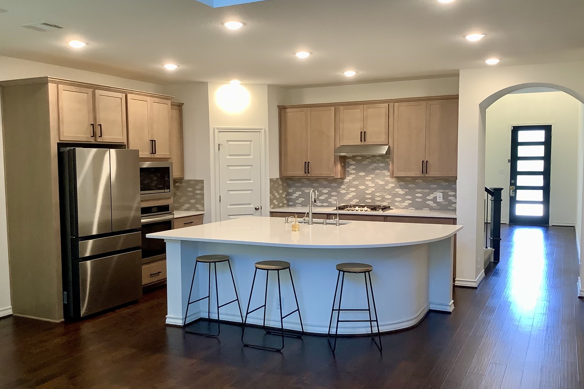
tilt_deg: -4.4
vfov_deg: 40.0
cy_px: 204
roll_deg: -0.9
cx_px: 294
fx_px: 535
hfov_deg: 57.2
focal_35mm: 33
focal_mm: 3.3
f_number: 2.4
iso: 100
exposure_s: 1/60
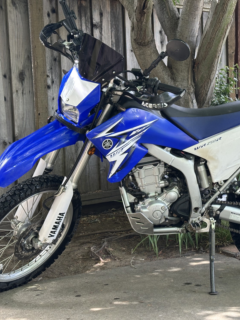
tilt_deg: -4.8
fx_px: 601
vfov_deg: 29.8
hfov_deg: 22.5
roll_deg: +2.1
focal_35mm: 65
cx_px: 154
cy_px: 160
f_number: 1.78
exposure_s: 1/155
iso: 80
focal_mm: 6.86
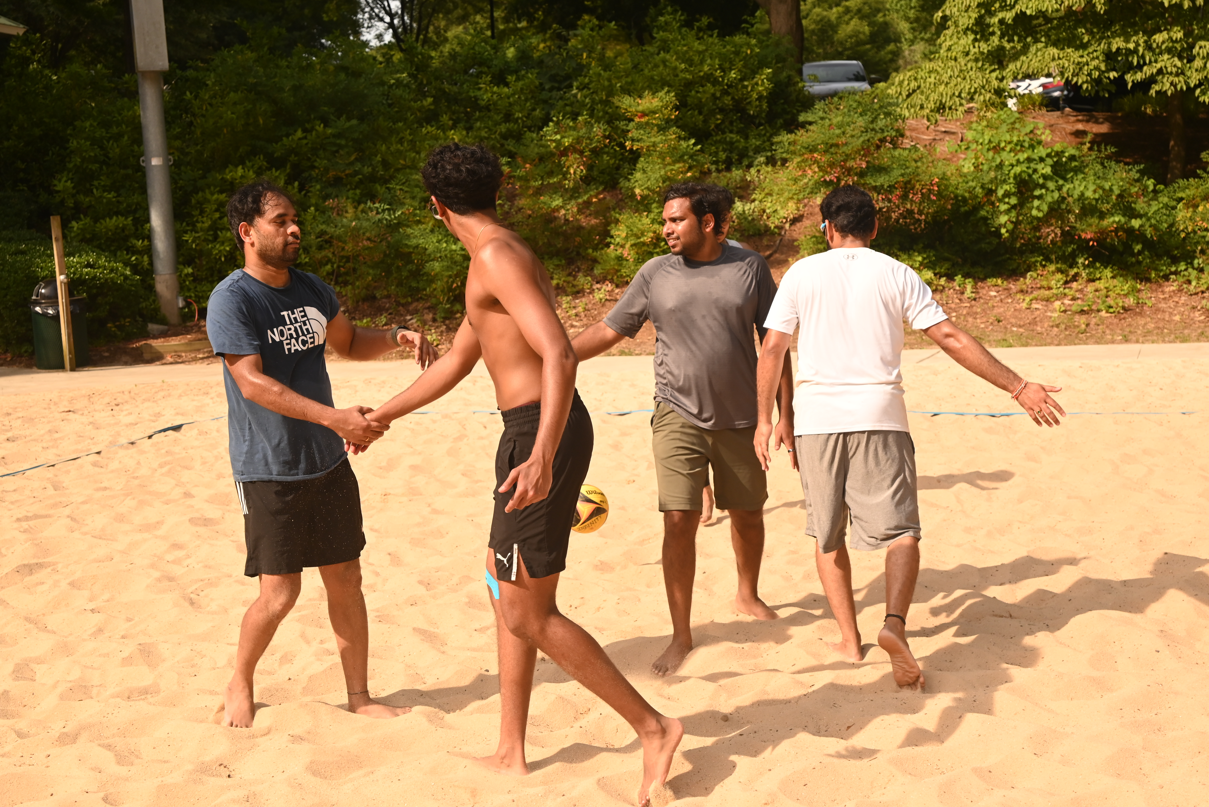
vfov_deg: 27.0
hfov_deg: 39.6
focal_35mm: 50
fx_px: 1680
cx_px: 604
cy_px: 404
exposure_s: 1/1600
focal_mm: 50
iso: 640
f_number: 6.3
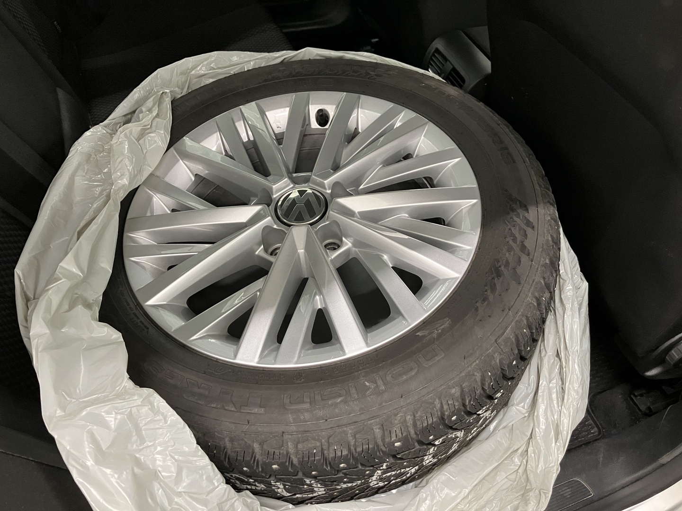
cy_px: 256
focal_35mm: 28
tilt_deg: -49.0
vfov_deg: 49.7
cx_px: 341
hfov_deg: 63.4
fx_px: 552
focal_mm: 3.99
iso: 320
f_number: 1.8
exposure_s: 1/40
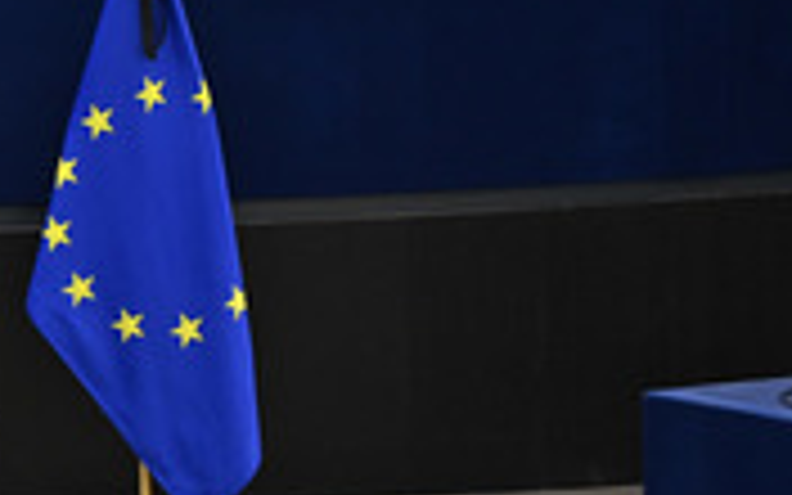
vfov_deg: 2.5
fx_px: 11267
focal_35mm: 522
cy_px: 252
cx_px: -209
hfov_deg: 4.0
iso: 1250
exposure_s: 1/400
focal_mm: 200
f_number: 2.8
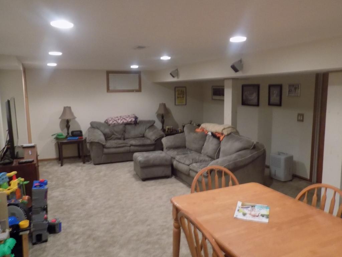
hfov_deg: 65.3
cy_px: 128
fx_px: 267
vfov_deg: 51.4
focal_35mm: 27
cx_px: 171
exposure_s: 1/13
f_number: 3.2
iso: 400
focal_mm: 4.8
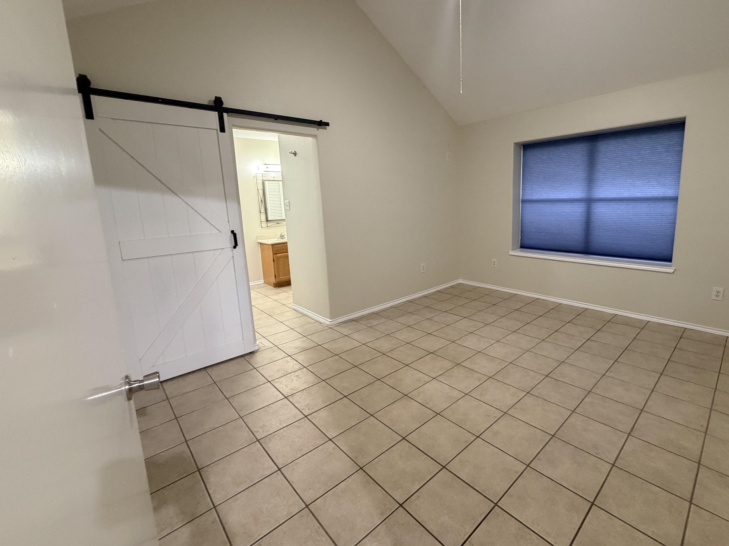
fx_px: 337
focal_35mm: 16
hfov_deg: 94.0
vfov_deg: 78.0
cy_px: 252
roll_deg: +2.3
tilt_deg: -8.6
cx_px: 410
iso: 250
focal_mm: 2.22
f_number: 2.2
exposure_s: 1/60
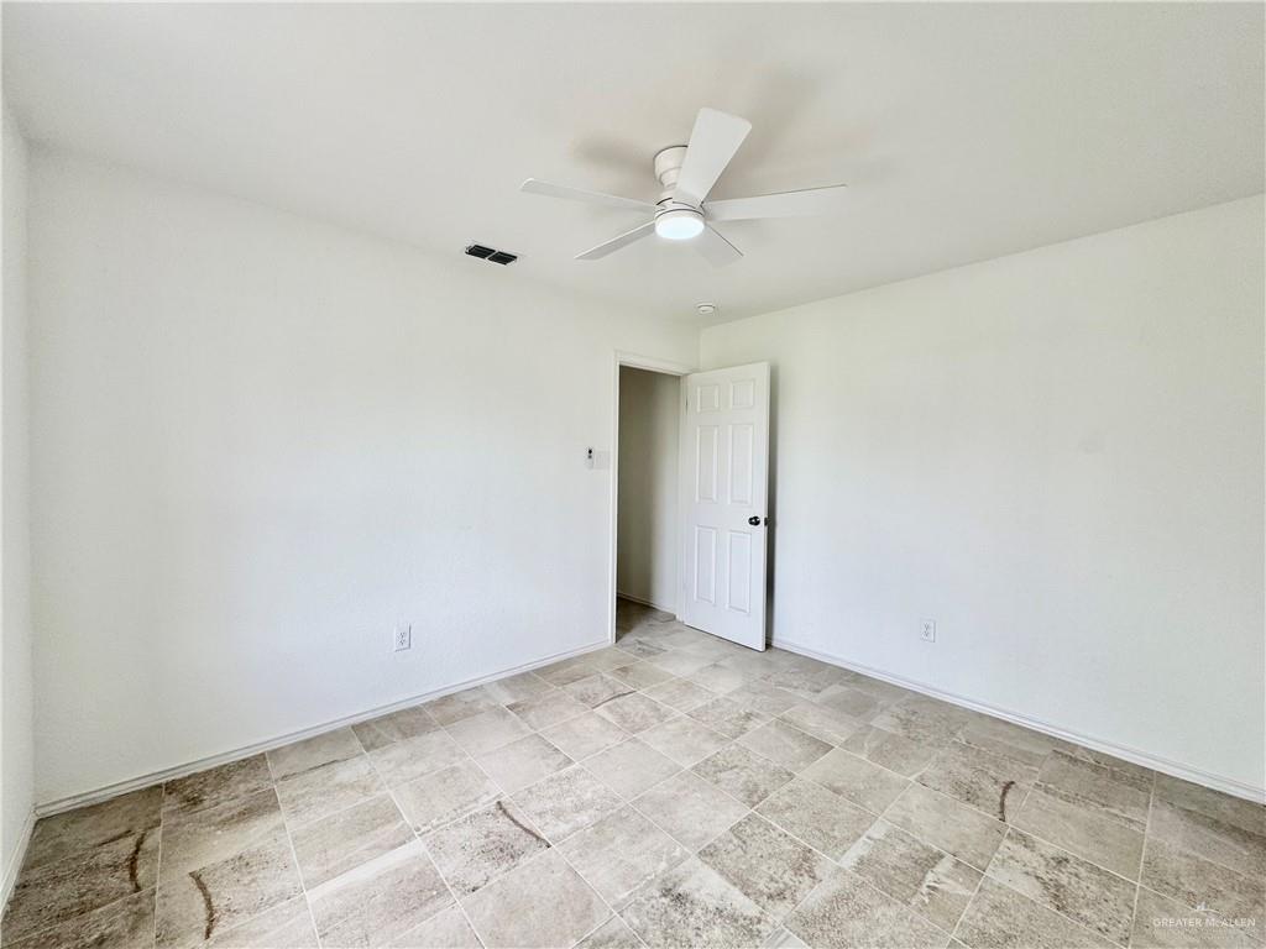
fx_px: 512
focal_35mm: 14
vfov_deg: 85.7
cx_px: 633
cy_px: 474
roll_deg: -0.9
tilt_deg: +0.0
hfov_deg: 102.1
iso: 40
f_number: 2.2
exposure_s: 1/99
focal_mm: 2.22
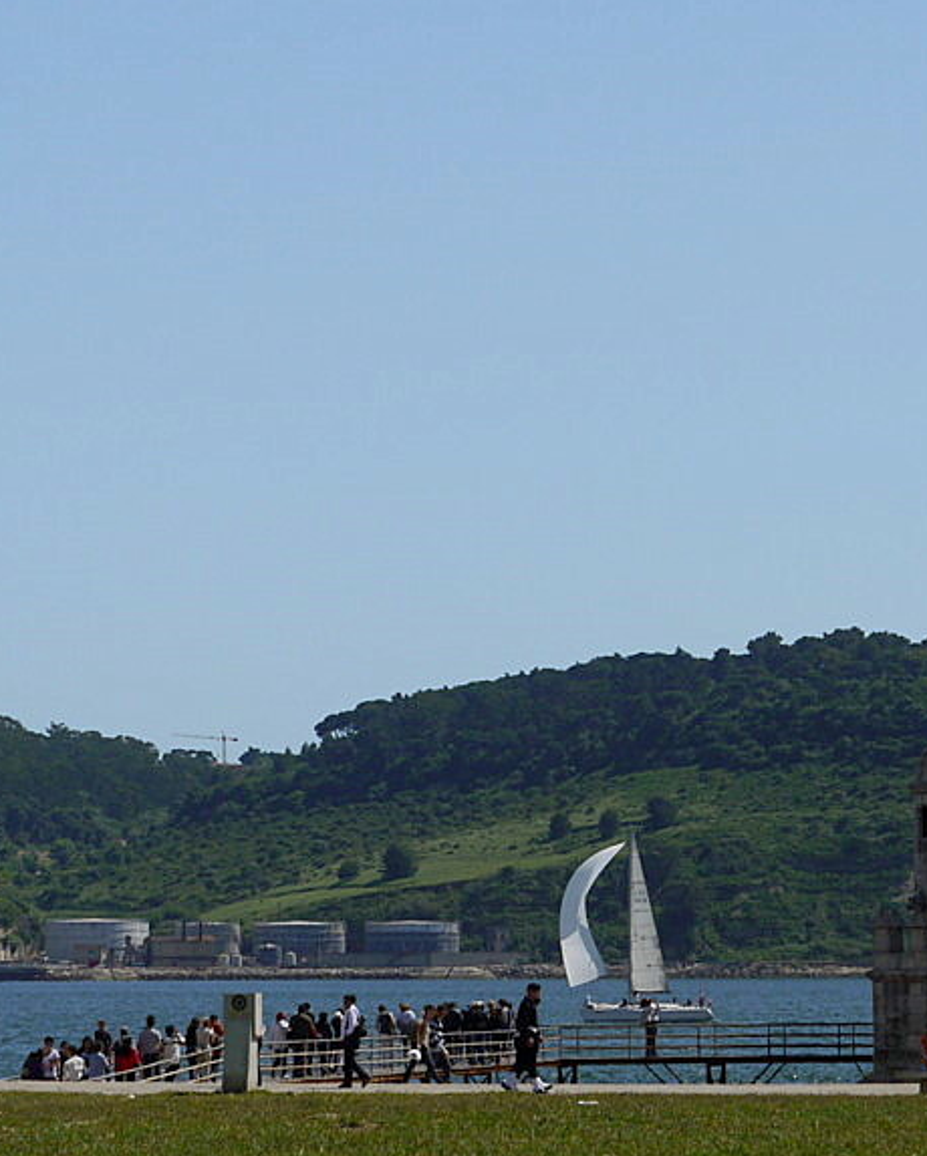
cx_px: 760
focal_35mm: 174
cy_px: 419
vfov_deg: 11.1
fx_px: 5961
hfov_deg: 8.9
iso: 100
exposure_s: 1/320
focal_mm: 40
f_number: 9
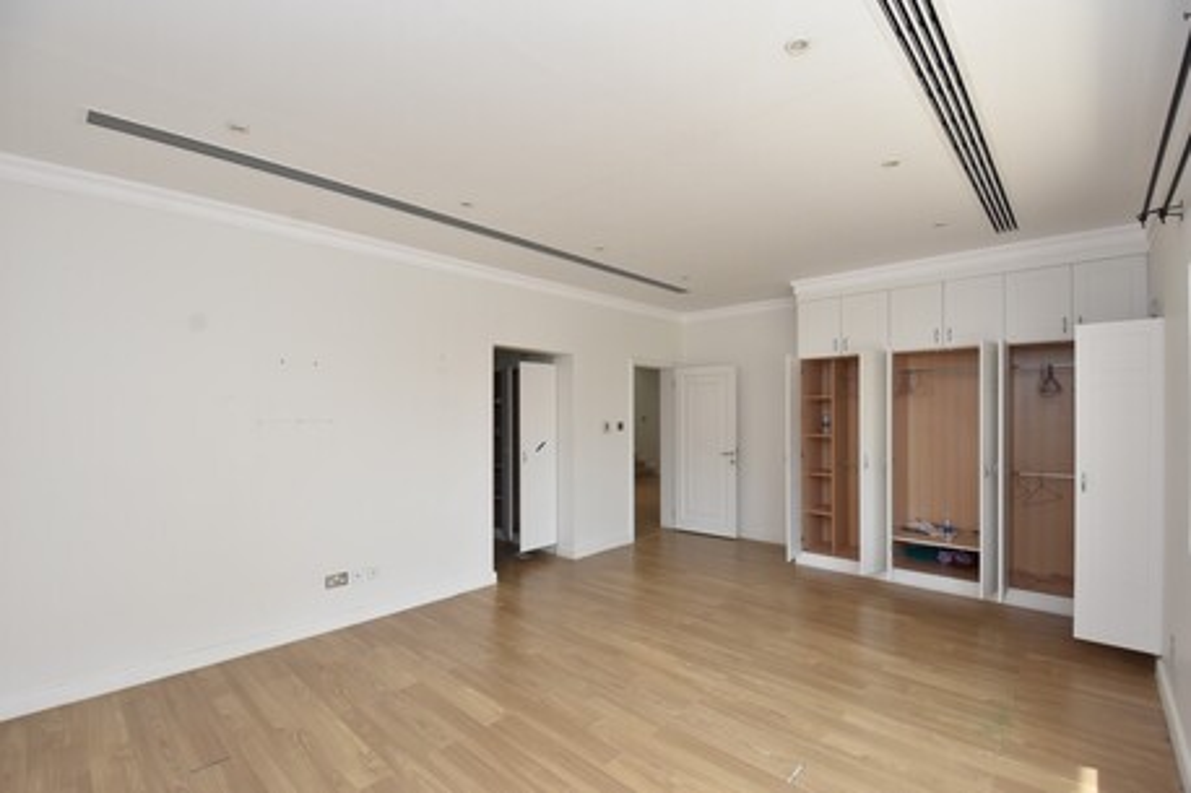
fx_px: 496
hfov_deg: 100.4
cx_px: 596
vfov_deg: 77.3
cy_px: 396
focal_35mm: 15
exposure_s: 1/160
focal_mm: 10
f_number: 6.3
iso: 500
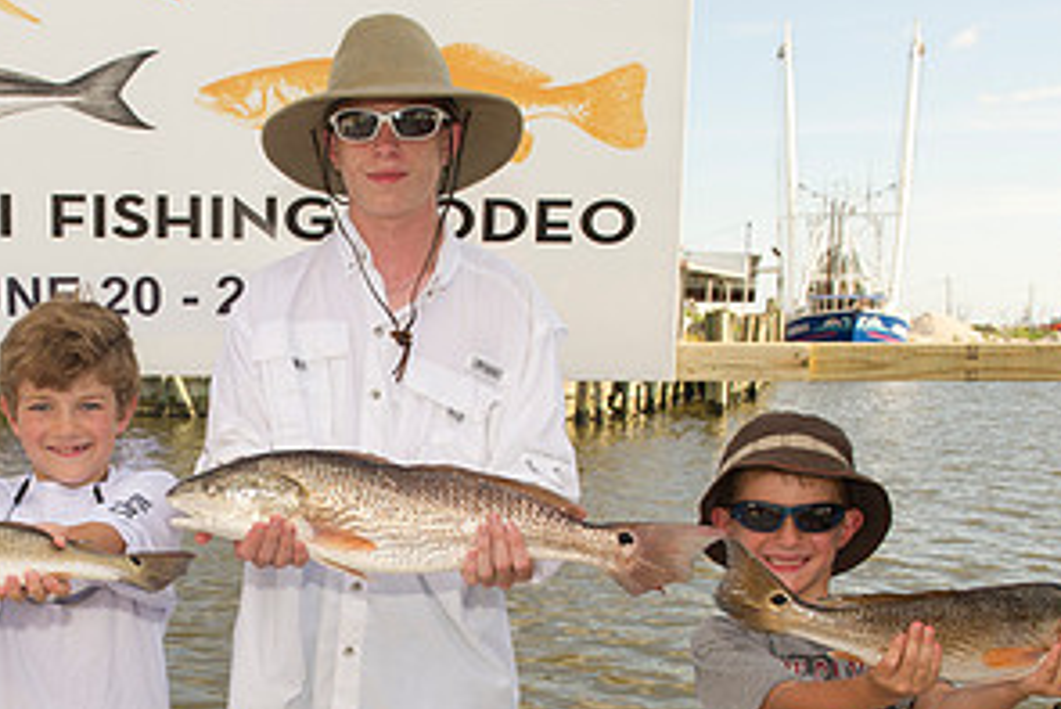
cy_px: 565
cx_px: 259
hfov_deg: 35.4
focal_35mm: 55
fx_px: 1622
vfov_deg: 24.3
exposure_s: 1/250
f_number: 10
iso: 400
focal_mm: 28
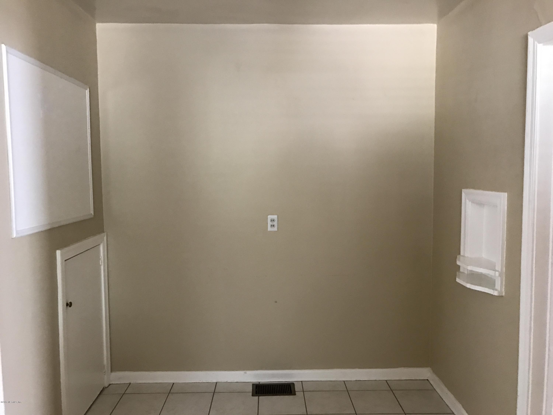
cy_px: 208
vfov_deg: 49.7
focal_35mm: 28
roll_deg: +1.0
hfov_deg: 63.4
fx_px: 447
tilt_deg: -4.6
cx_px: 276
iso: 100
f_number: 1.8
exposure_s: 1/13
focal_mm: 3.99
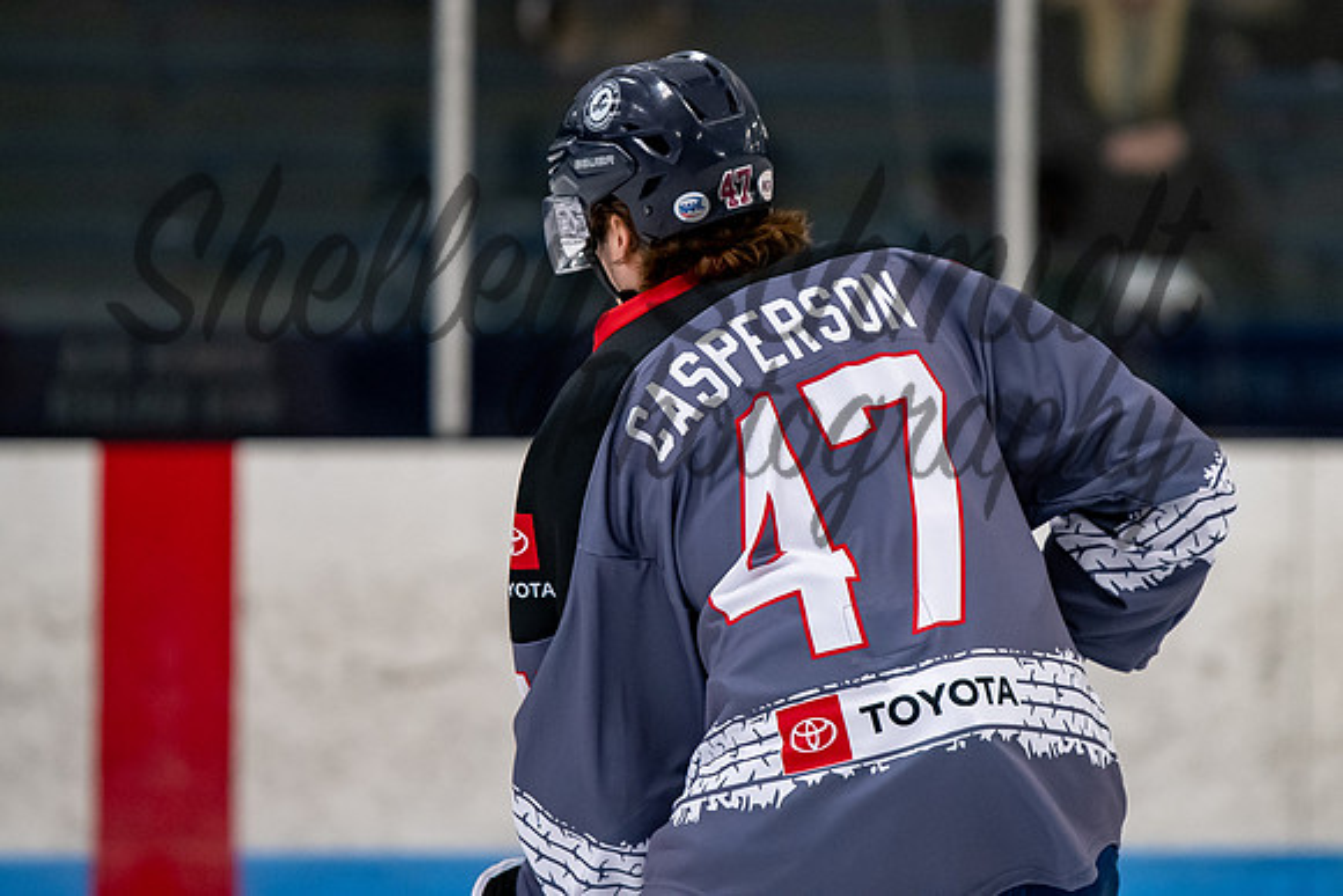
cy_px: 372
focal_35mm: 351
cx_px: 786
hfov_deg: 5.9
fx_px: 13098
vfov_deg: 3.9
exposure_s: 1/800
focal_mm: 200
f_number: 3.2
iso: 2000
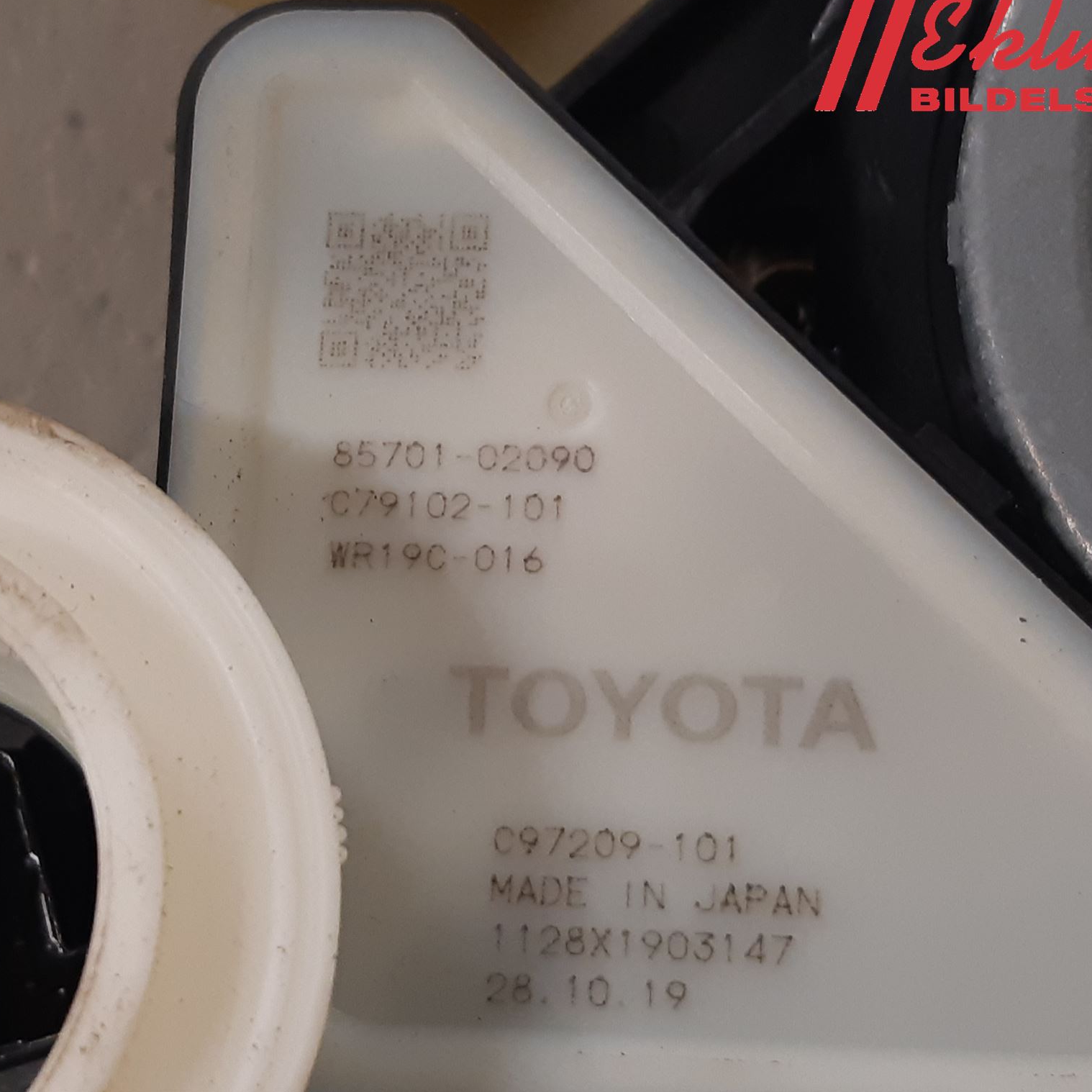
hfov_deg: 52.5
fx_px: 1106
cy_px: 542
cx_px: 519
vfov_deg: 52.5
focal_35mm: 31
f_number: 1.7
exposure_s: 1/50
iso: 125
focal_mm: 3.93
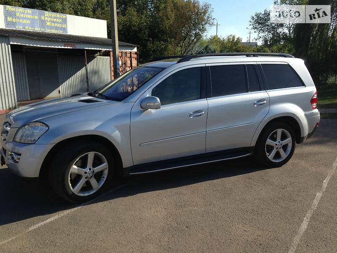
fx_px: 321
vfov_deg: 42.9
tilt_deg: -8.4
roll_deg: +2.5
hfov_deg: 55.4
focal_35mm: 33
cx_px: 168
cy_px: 126
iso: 50
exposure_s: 1/1261
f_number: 2.4
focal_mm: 4.1
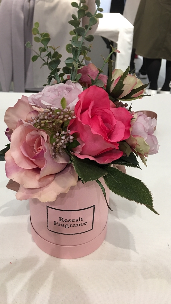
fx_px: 258
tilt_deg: -32.9
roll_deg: -0.7
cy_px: 151
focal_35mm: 32
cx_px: 67
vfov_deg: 61.0
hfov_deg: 36.5
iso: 40
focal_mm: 4.15
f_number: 2.2
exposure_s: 1/15
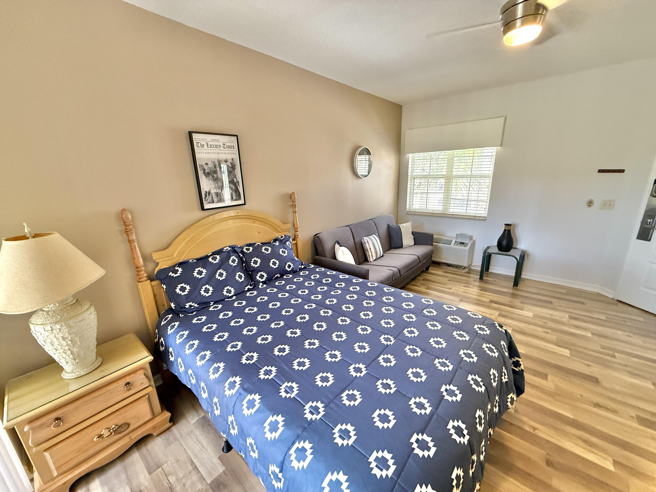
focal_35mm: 14
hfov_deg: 102.1
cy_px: 246
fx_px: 265
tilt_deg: -15.2
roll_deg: +1.6
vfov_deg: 85.7
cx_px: 328
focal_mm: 2.22
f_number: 2.2
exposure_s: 1/120
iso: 500
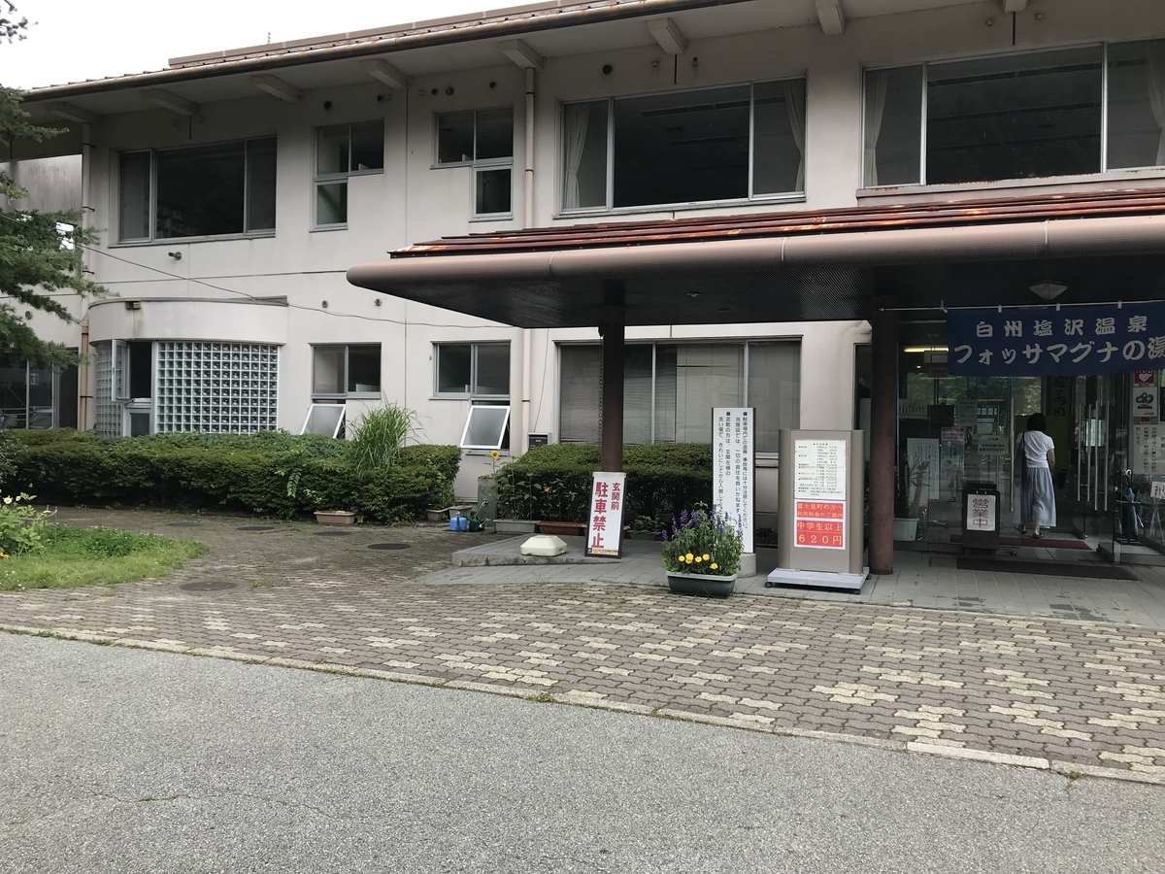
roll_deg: -0.7
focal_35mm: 28
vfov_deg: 49.7
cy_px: 437
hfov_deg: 63.4
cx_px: 582
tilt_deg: -0.5
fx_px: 942
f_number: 1.8
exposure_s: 1/748
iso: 20
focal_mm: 3.99
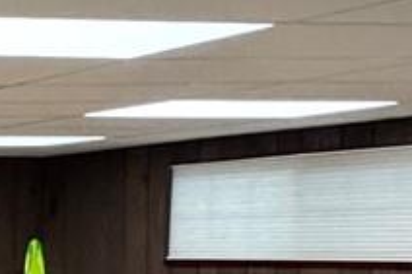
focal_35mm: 110
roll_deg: +0.4
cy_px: 291
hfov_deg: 12.7
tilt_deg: -2.2
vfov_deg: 12.3
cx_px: -661
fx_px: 1258
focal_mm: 2.22
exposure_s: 1/120
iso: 250
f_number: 2.2
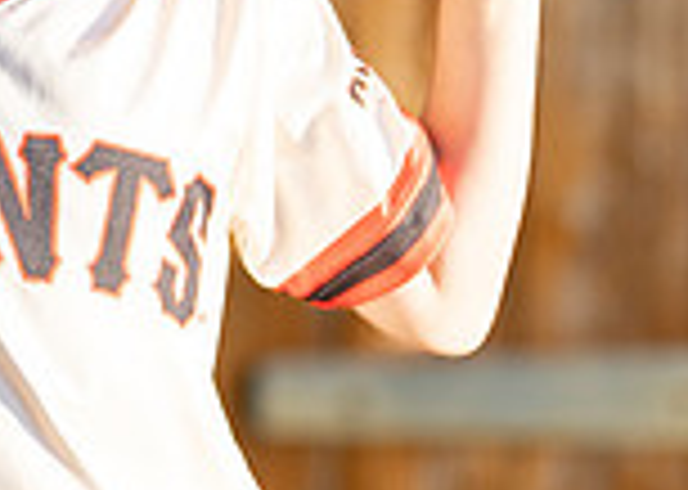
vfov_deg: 6.5
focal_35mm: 222
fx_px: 4334
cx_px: 17
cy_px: 47
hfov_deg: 9.0
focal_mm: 50
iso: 100
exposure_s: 1/3200
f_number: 1.2
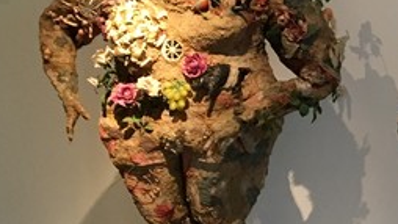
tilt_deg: -6.5
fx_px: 1182
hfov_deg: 16.8
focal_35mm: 112
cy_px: 57
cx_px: 650
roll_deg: -0.4
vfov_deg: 10.8
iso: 160
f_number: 2.2
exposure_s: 1/33
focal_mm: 4.15
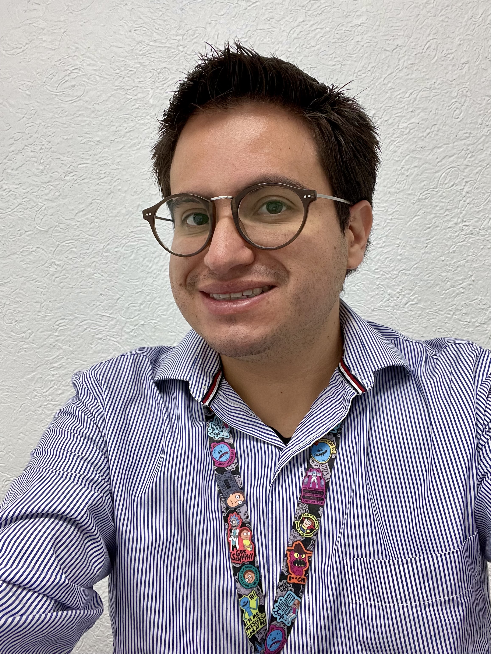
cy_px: 327
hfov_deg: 46.8
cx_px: 246
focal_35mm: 30
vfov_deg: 60.0
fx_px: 567
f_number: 2.2
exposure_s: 1/60
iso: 200
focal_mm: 2.71
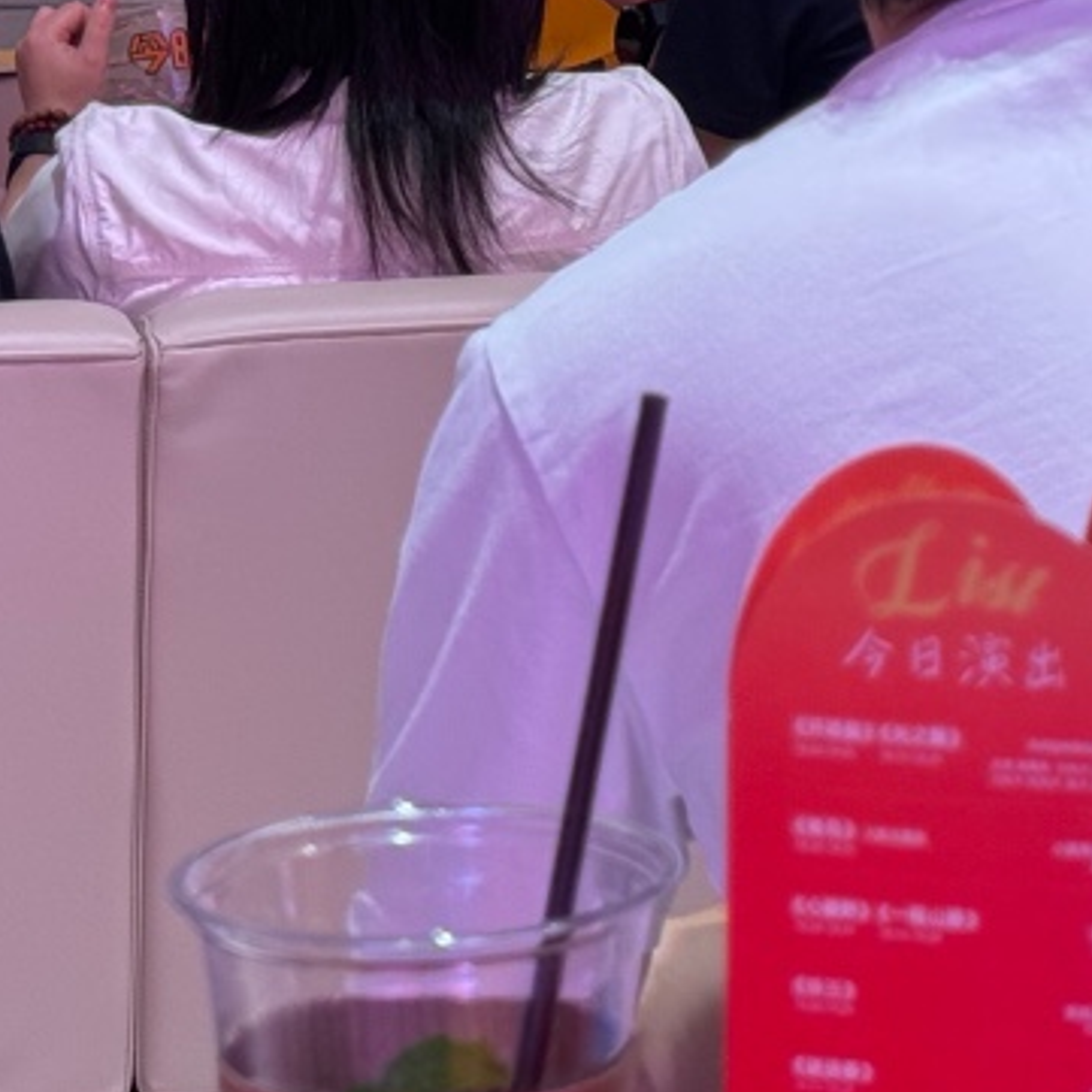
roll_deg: -0.9
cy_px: -124
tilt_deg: -4.2
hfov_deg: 12.2
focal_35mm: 141
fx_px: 5032
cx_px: 1165
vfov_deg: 12.2
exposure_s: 1/80
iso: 100
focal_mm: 6.76
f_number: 1.78
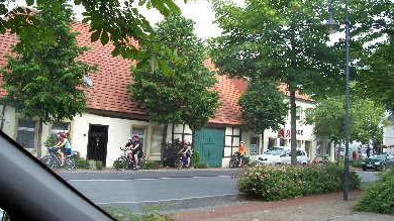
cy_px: 115
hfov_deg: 52.8
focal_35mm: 38
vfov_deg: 31.1
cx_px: 199
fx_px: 397
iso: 80
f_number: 2.7
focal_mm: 5.6
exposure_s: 1/336
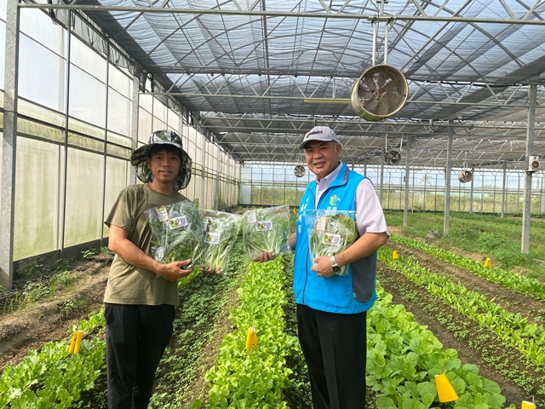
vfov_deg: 53.1
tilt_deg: -0.2
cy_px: 204
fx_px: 409
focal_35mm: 26
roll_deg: -2.8
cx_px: 272
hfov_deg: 67.3
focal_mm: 4.25
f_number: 1.8
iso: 32
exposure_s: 1/706
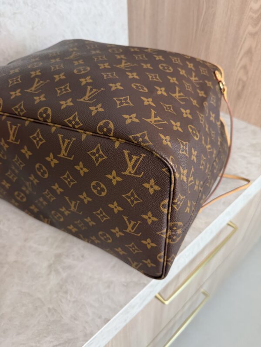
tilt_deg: -40.8
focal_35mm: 24
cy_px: 174
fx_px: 241
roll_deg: +1.8
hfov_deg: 56.8
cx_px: 130
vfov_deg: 71.6
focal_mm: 6.76
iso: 80
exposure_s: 1/120
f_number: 1.78
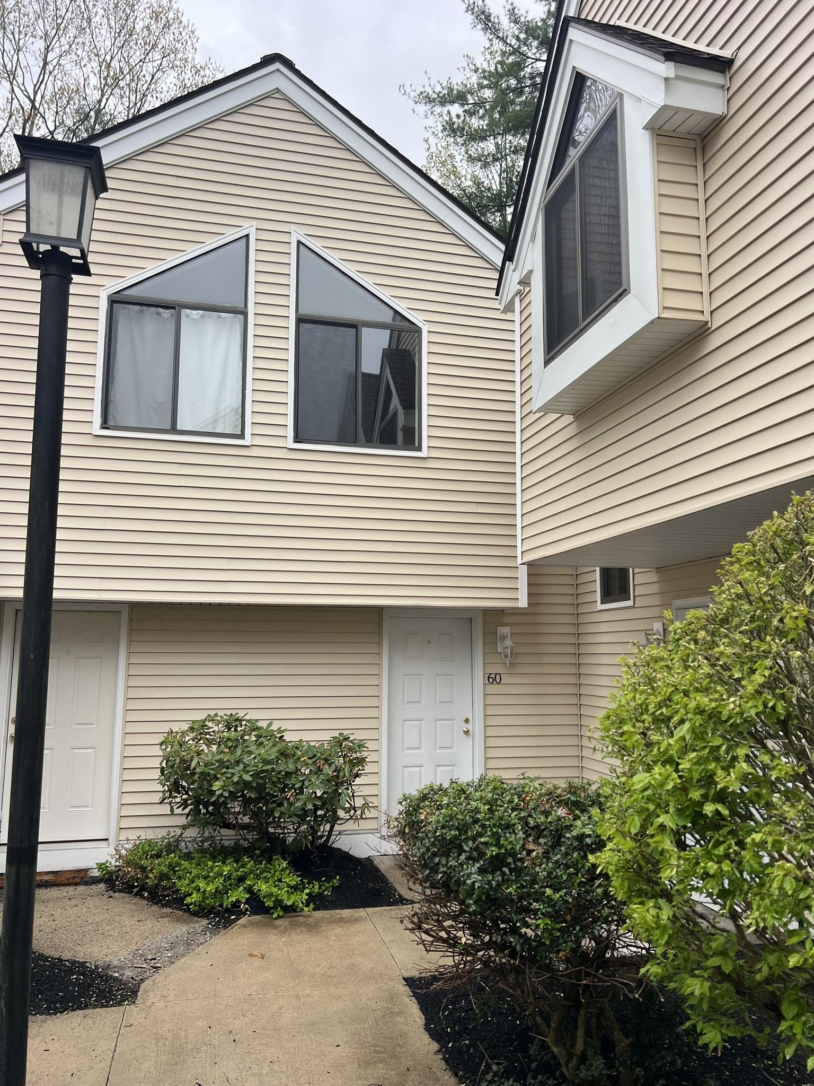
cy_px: 543
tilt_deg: +8.3
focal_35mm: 26
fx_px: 815
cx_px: 407
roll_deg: -0.5
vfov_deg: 67.3
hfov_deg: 53.1
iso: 50
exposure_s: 1/1488
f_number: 1.5
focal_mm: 5.7
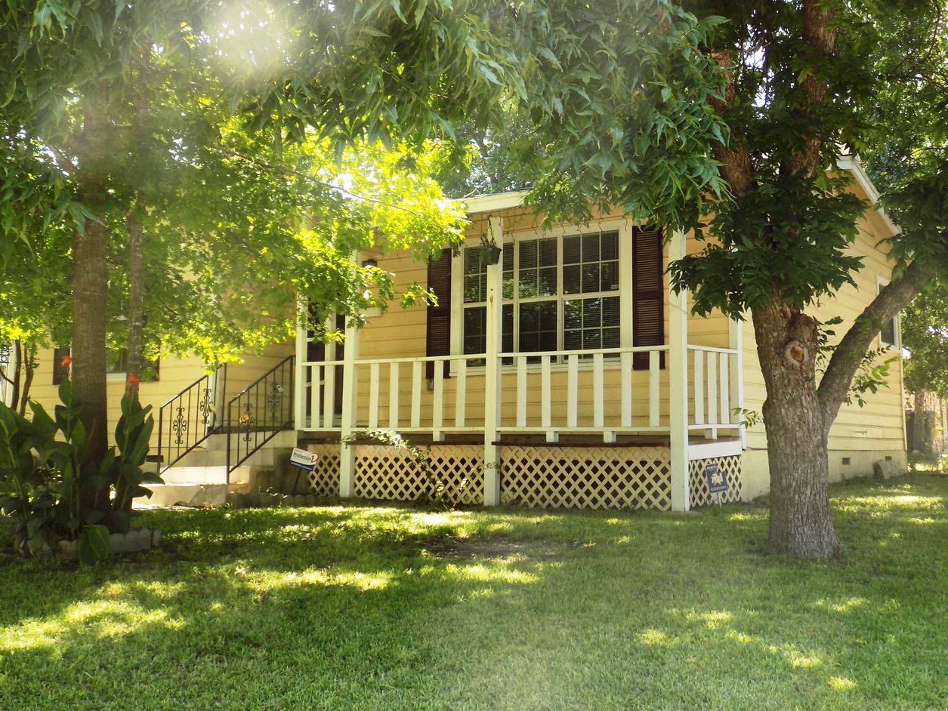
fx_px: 1068
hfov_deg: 47.8
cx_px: 517
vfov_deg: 36.8
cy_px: 325
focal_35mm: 39
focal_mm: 6.1
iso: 80
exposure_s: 1/100
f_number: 3.4
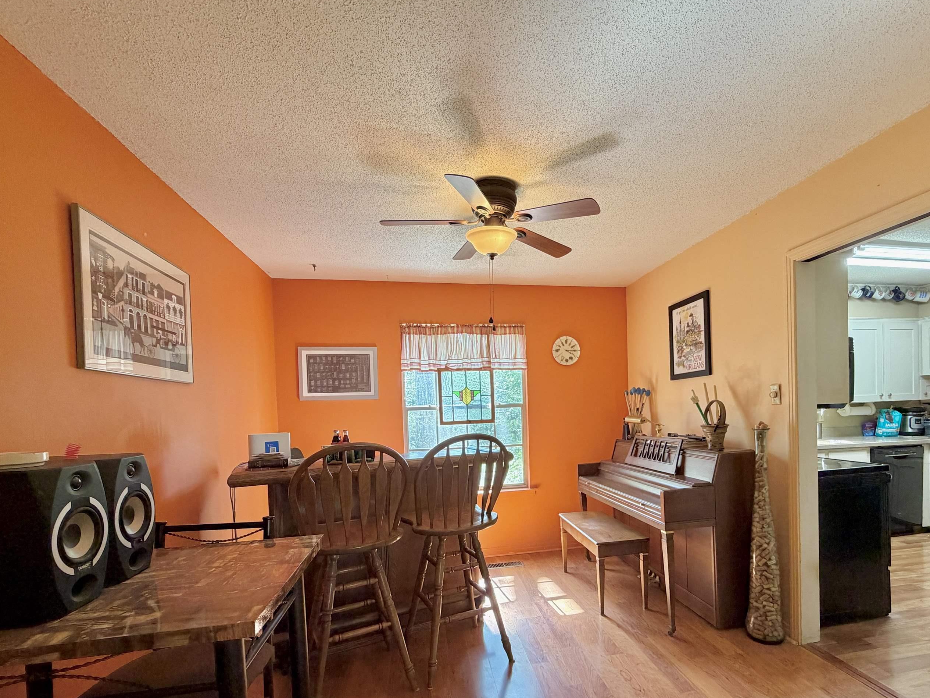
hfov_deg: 90.7
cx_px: 518
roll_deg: +1.6
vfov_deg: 73.9
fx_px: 457
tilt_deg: -1.6
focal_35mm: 17
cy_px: 419
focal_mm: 2.22
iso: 250
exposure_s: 1/60
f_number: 2.2
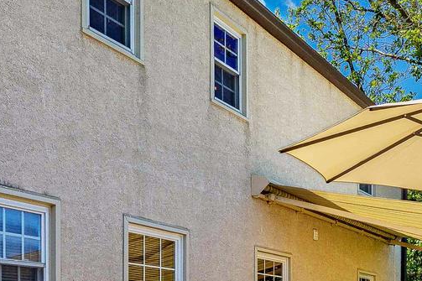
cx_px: 313
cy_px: 329
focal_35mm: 57
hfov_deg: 34.4
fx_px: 668
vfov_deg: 22.1
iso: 320
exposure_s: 1/1600
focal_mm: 14
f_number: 7.1
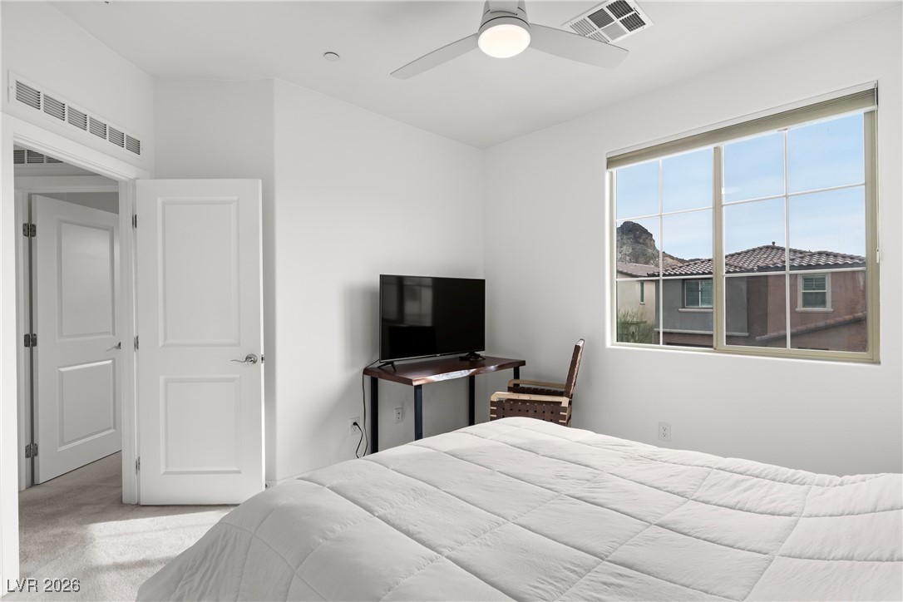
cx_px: 452
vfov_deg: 70.4
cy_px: 301
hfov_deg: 93.3
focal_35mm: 17
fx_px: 426
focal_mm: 17
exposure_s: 1/60
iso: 400
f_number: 8
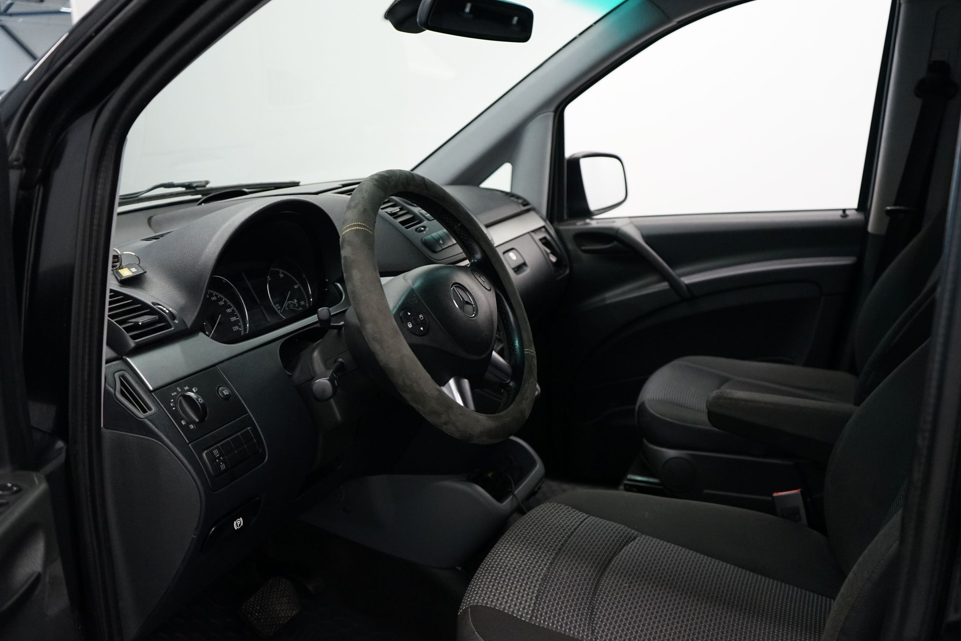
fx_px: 827
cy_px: 339
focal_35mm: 31
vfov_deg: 42.3
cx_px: 492
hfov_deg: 60.3
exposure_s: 1/160
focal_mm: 29
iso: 2500
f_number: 3.5
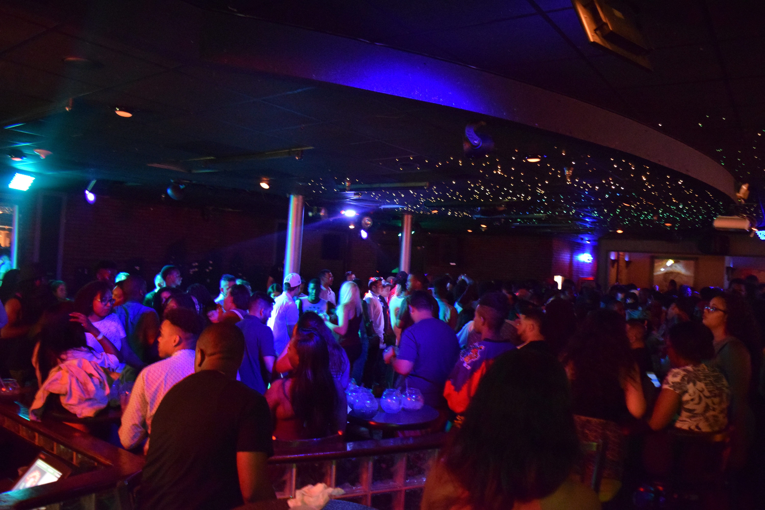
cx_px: 382
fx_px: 574
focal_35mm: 27
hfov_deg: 67.4
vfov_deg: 47.9
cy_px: 255
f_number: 3.5
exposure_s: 1/13
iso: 6400
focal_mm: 18
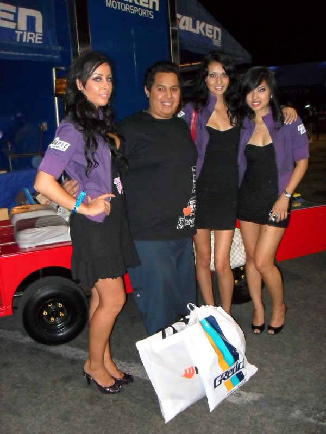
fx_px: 439
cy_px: 217
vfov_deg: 52.6
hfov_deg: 40.7
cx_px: 163
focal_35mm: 35
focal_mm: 6.2
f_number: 2.8
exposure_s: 1/45
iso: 400
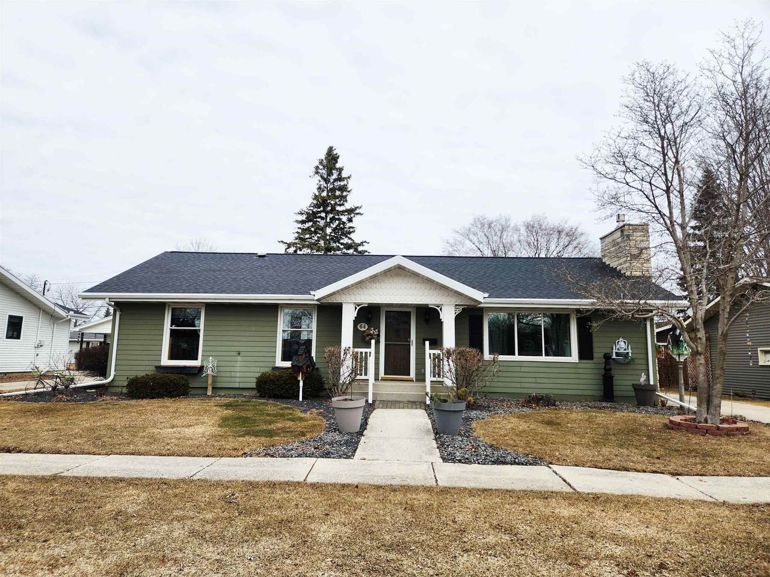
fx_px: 512
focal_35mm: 23
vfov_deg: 58.9
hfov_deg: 73.9
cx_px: 385
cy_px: 288
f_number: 1.8
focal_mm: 5.4
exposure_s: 1/1667
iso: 20
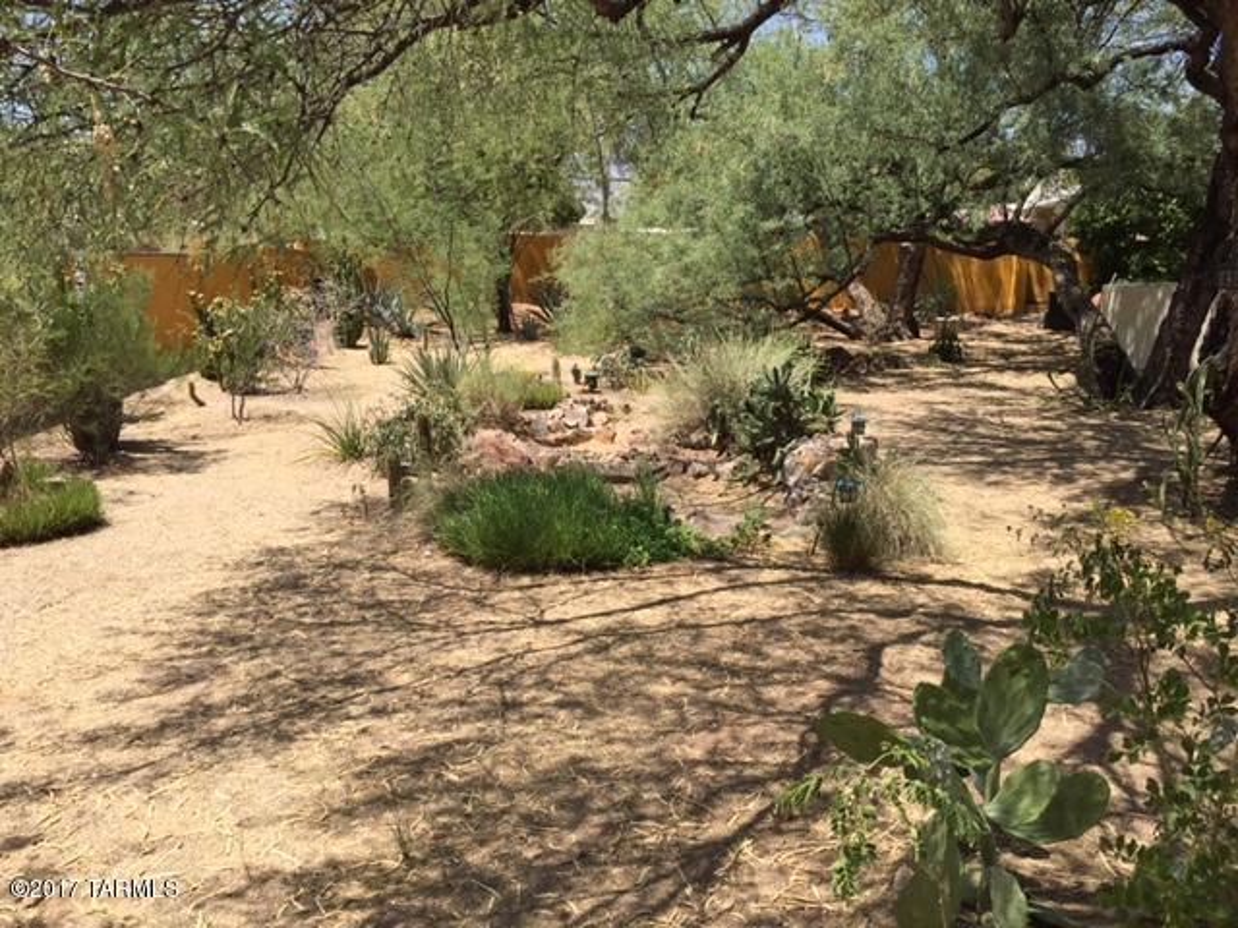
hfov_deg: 61.7
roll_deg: -1.4
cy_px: 464
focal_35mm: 29
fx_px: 1037
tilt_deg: -11.5
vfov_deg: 48.2
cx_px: 619
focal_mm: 4.15
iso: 32
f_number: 2.2
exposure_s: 1/1276
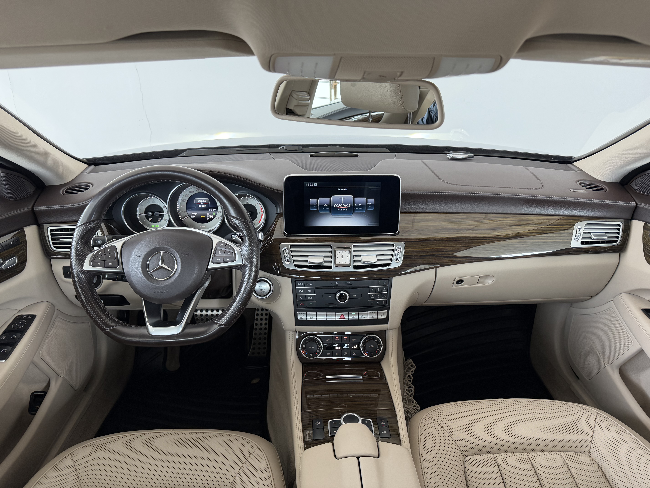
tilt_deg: -22.6
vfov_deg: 56.8
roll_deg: +0.5
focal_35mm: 24
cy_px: 244
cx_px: 325
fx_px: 451
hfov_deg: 71.6
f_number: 1.78
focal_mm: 6.76
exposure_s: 1/114
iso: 200
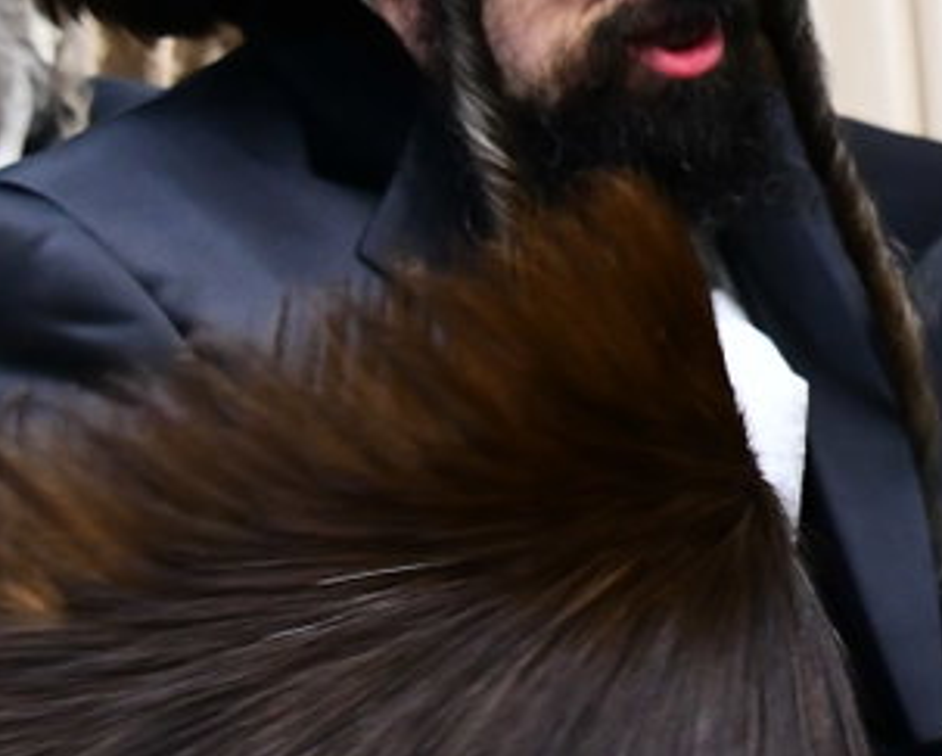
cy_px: 54
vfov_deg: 7.9
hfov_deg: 9.7
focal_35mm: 195
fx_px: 5442
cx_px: 1250
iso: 2500
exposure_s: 1/125
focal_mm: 45
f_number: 5.6
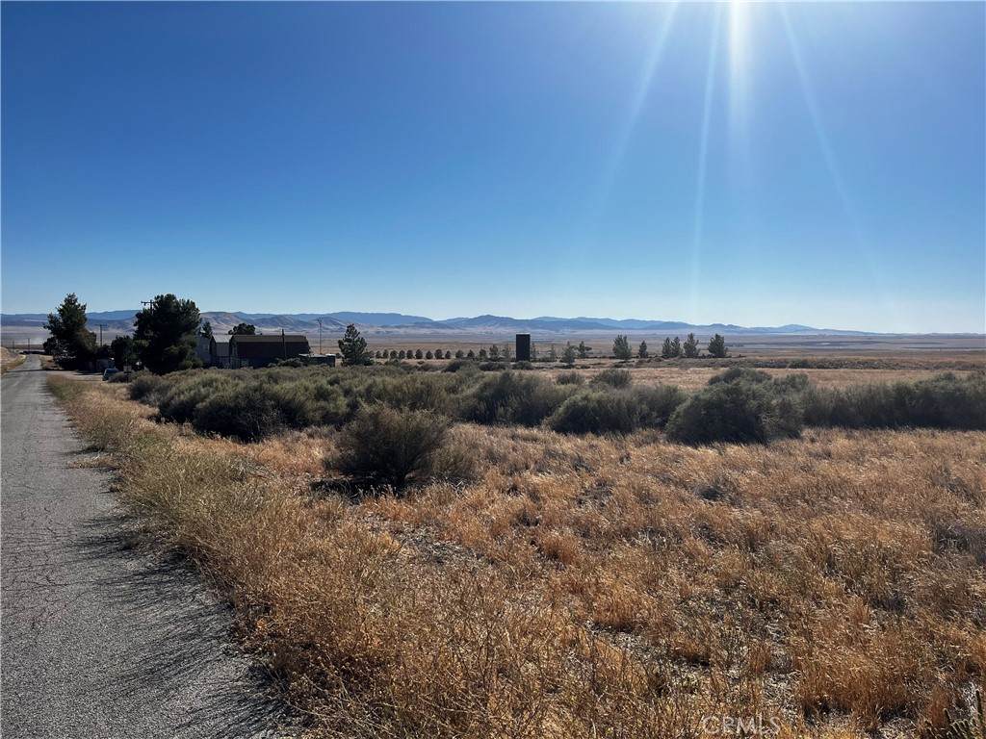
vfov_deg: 53.1
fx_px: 741
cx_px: 493
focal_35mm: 26
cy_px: 370
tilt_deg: -3.4
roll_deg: +0.1
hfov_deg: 67.3
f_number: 1.6
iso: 50
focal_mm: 5.1
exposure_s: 1/8403
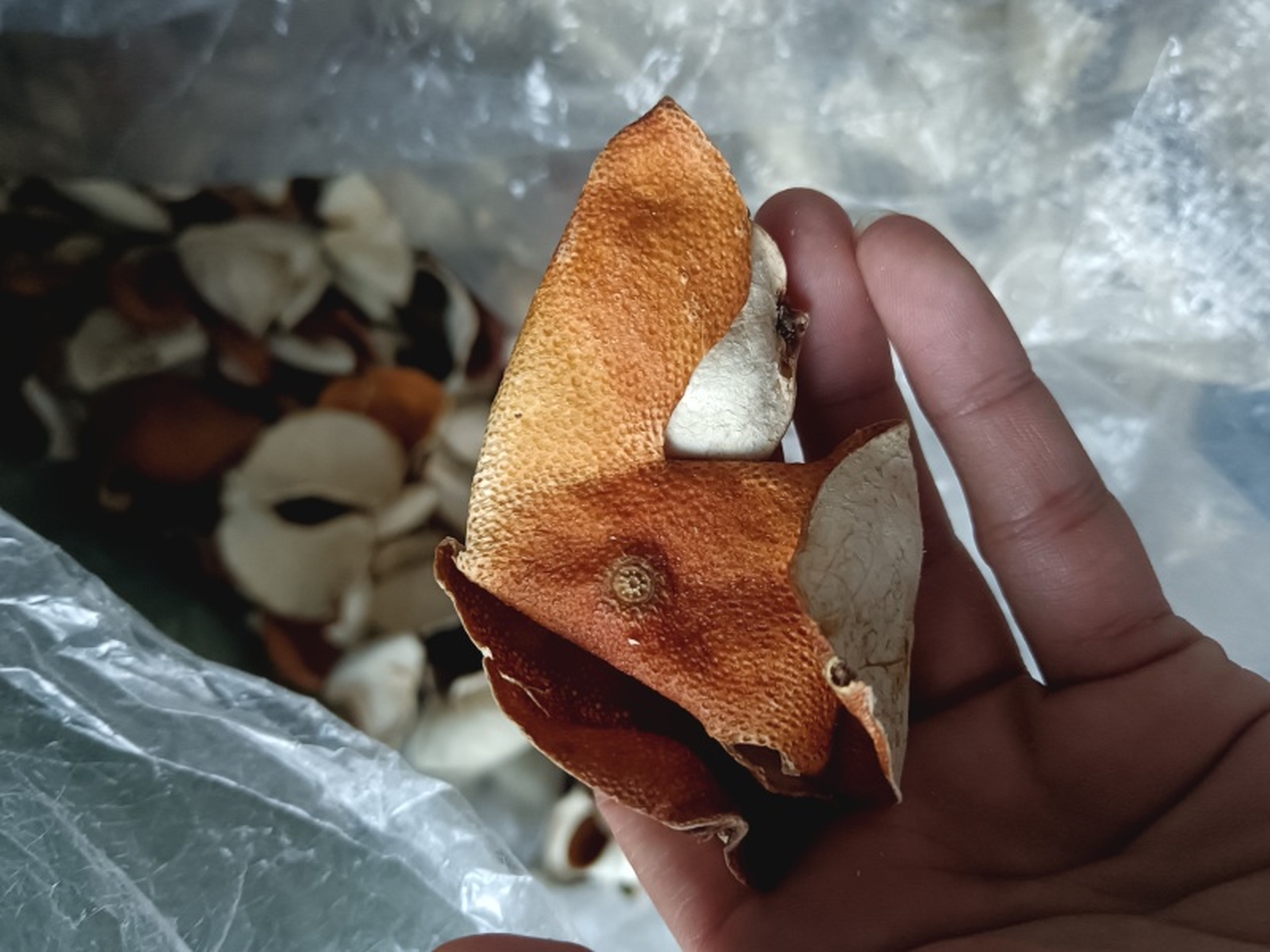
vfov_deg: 51.4
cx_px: 635
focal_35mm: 27
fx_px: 991
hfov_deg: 65.3
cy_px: 476
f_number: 1.9
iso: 2272
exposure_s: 1/25
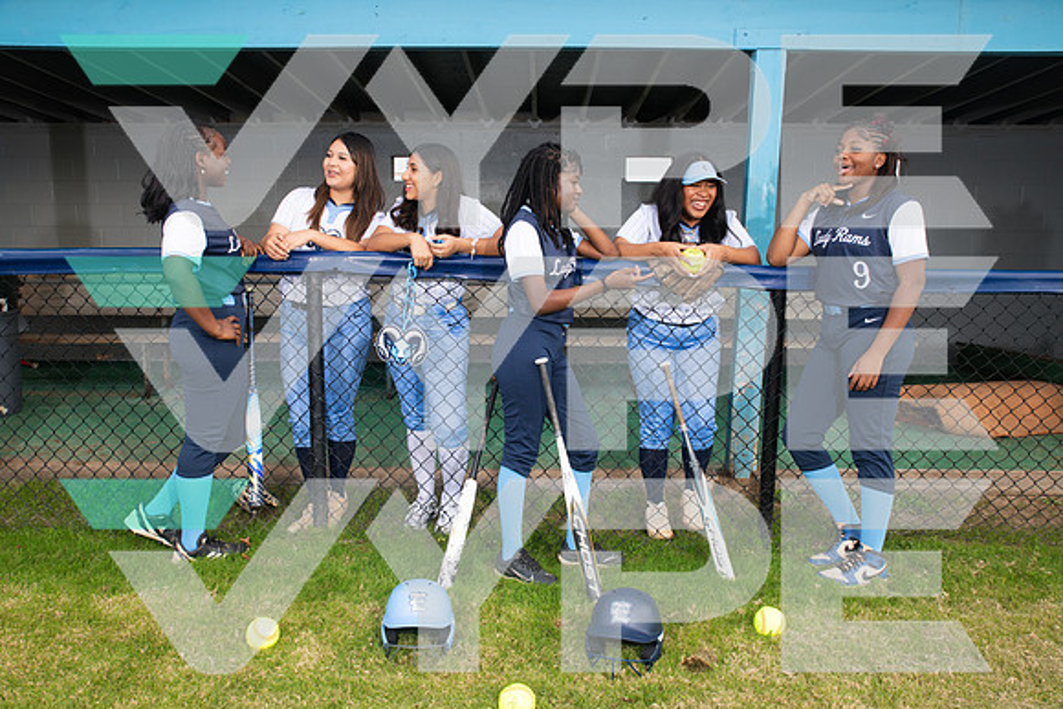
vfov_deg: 43.6
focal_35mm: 30
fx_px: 886
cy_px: 354
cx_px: 532
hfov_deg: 61.9
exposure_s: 1/250
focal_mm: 30
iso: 200
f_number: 8
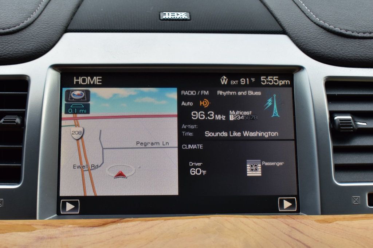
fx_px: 590
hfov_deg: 35.1
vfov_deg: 23.8
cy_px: 124
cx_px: 186
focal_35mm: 57
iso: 400
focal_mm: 38
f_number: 8
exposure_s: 1/80
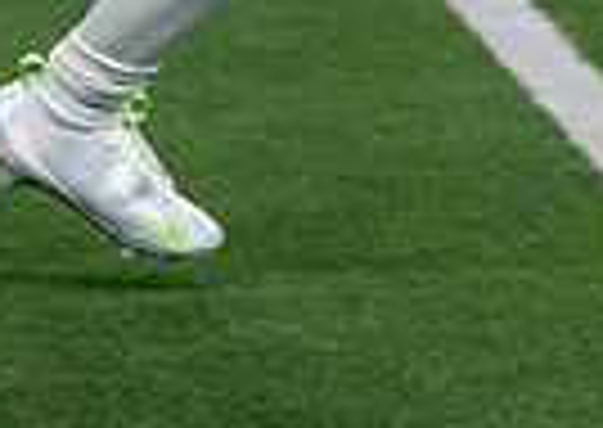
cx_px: -37
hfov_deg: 3.6
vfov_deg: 2.5
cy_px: -601
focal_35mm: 564
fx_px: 9635
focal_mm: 70
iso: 1250
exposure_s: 1/1000
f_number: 2.8
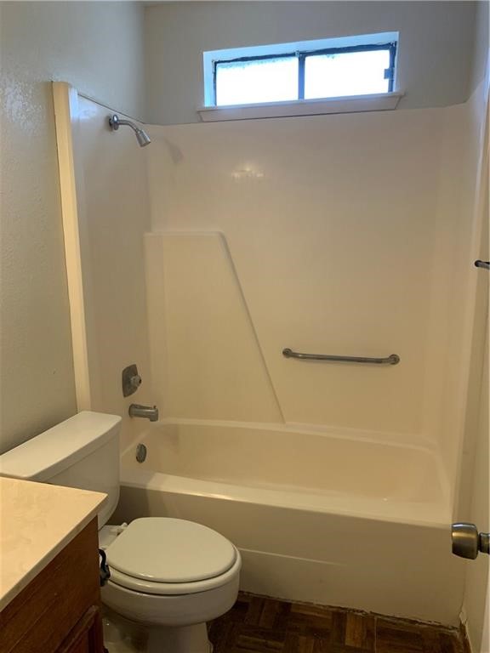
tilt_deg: -7.2
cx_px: 245
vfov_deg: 67.3
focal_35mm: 26
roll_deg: +1.0
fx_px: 491
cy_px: 326
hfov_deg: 53.1
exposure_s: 1/60
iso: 125
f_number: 1.8
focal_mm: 4.25
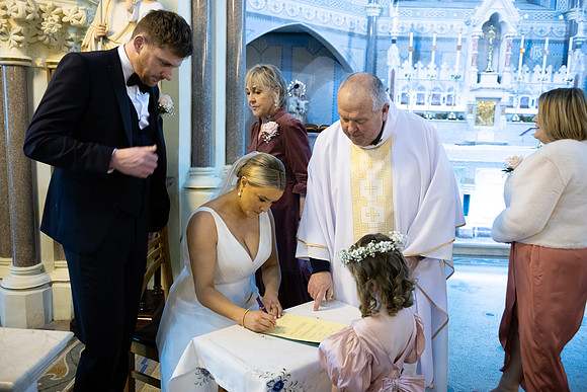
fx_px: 522
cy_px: 196
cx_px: 294
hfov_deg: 58.7
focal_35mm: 32
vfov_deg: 41.1
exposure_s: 1/160
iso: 1250
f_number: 3.5
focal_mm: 32
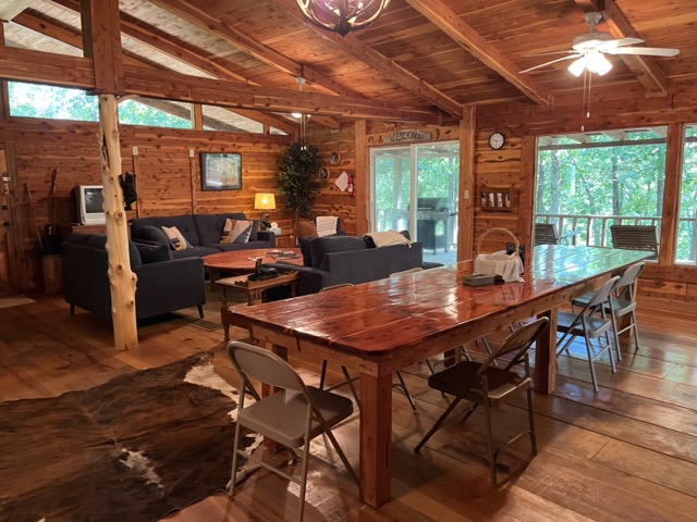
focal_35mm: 26
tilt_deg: -8.6
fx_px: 524
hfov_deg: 67.3
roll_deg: +1.1
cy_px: 261
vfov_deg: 53.1
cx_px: 348
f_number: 1.6
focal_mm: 5.1
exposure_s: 1/60
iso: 400
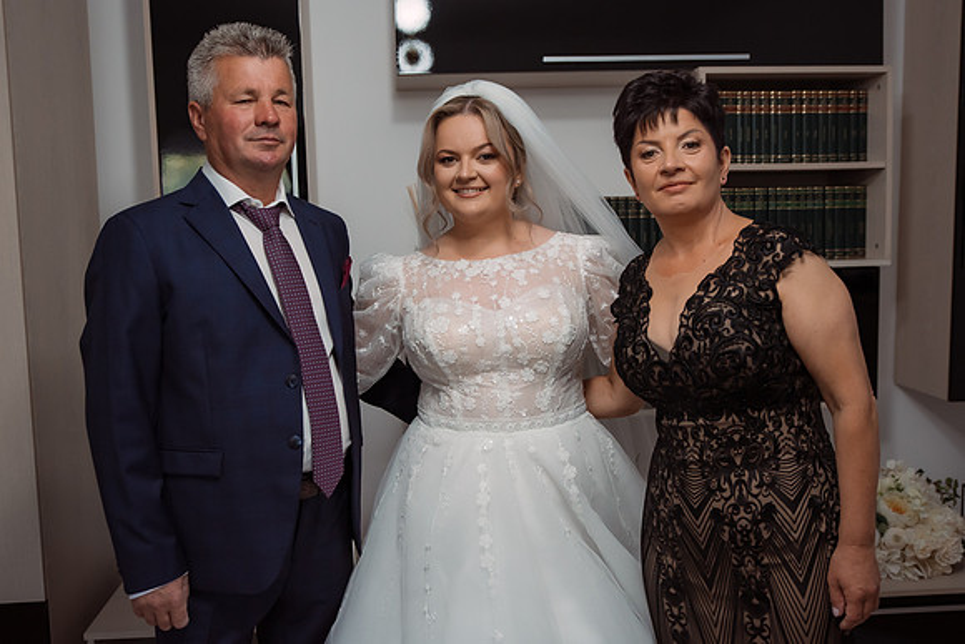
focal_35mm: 35
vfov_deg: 37.8
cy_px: 308
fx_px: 939
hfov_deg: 54.4
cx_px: 474
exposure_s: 1/200
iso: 1600
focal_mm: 31
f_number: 2.8
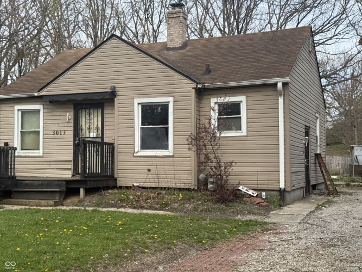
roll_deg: -0.6
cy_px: 136
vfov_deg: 30.3
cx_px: 181
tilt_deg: +2.7
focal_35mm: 48
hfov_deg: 39.7
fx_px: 502
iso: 80
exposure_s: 1/2146
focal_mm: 6.76
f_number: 1.78
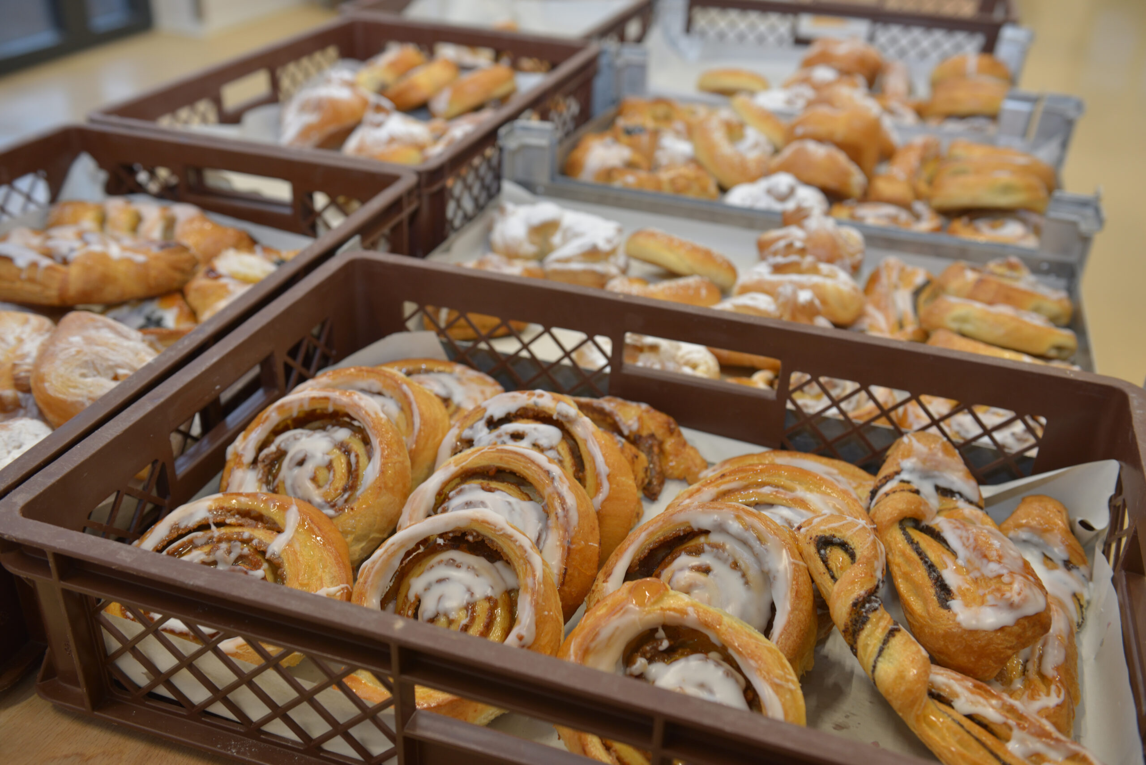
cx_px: 573
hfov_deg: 54.4
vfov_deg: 37.9
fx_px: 1115
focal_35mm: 35
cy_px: 382
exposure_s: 1/60
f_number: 4
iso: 400
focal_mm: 35
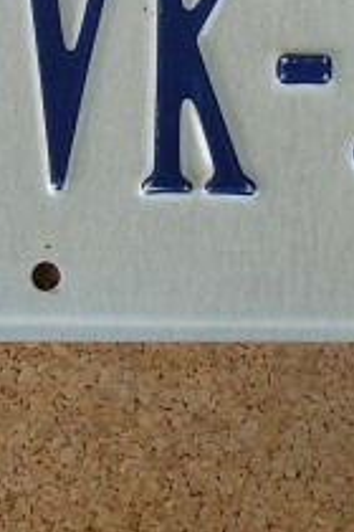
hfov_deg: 11.9
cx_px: 362
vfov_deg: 17.7
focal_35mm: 114
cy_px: 68
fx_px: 1681
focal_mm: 6.7
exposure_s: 1/100
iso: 80
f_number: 3.2
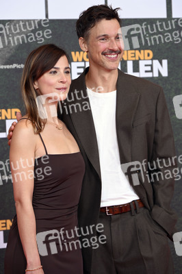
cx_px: 91
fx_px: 836
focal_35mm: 110
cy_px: 137
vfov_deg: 18.6
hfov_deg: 12.4
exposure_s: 1/200
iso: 1000
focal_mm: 110
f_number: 6.3
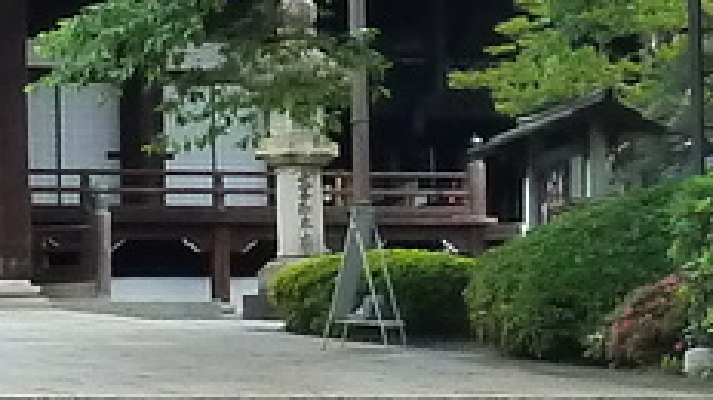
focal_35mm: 188
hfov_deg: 11.4
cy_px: 255
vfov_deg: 6.4
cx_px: 562
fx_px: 3551
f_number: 4
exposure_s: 1/320
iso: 200
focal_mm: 4.1
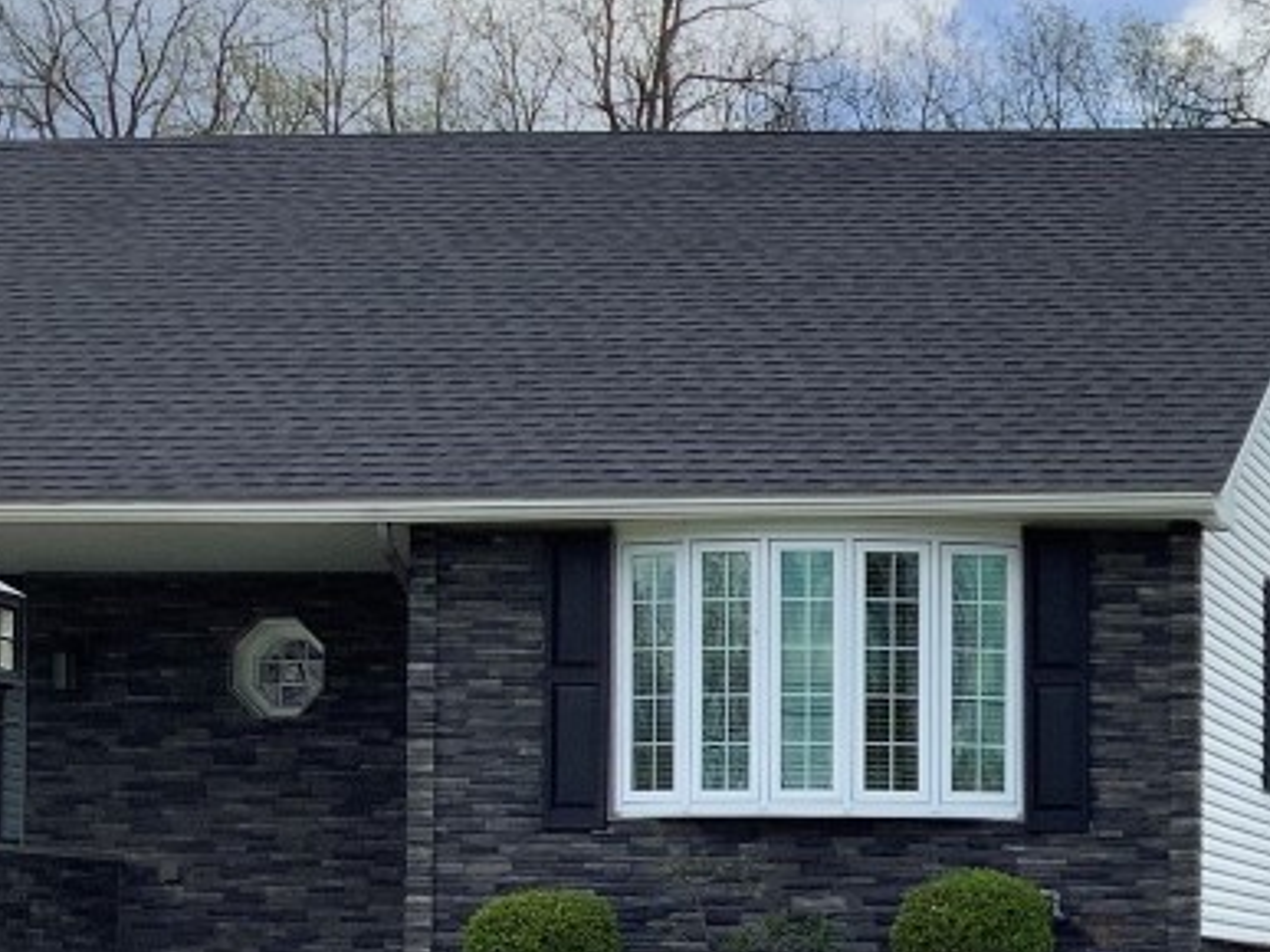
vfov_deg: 17.5
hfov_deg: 21.5
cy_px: 968
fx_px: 3008
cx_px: 1657
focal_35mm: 82
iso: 25
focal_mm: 3.3
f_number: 2.4
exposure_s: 1/1006
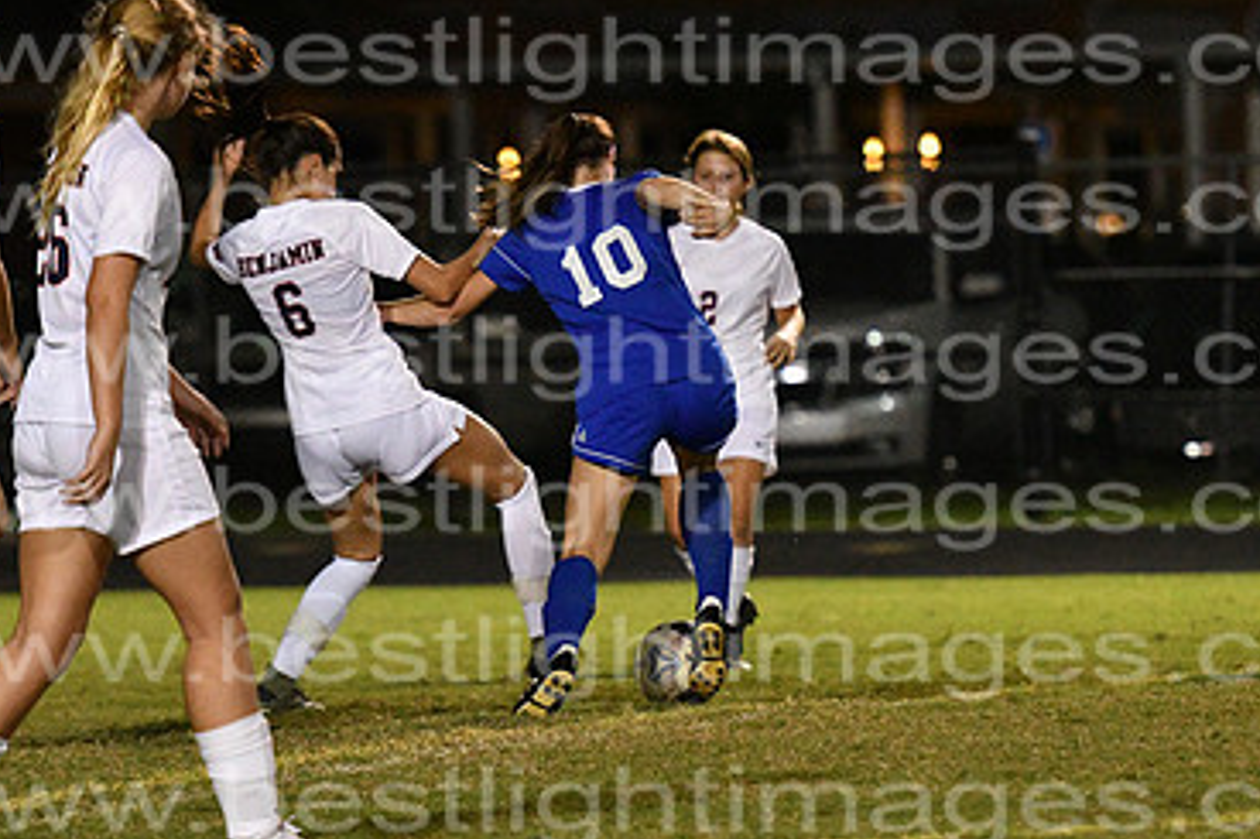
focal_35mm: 426
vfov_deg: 3.2
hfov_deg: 4.8
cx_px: 668
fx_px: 14903
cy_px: 433
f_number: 4
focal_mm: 180
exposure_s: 1/800
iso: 8000
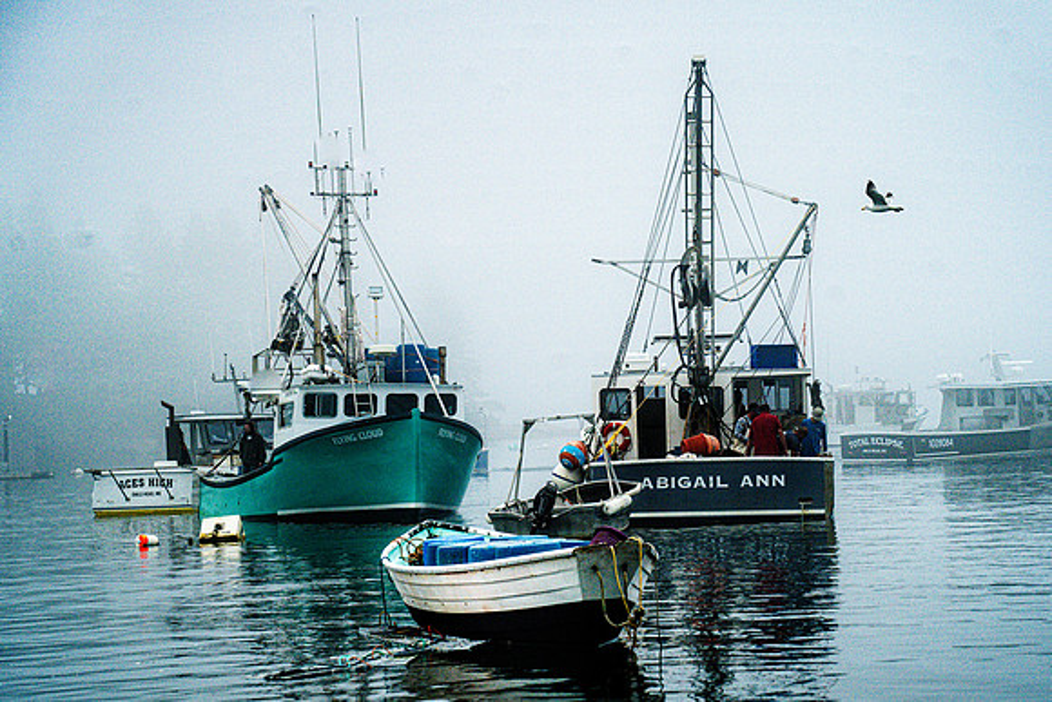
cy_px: 383
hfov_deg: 16.7
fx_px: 3576
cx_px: 568
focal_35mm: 122
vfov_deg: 11.2
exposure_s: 1/4000
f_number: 5.6
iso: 500
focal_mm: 105
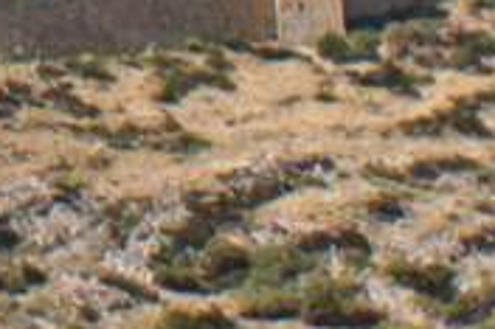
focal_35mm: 175
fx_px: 2404
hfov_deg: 11.6
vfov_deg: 7.7
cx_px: -37
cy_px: -131
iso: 200
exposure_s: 1/125
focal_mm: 24
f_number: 10
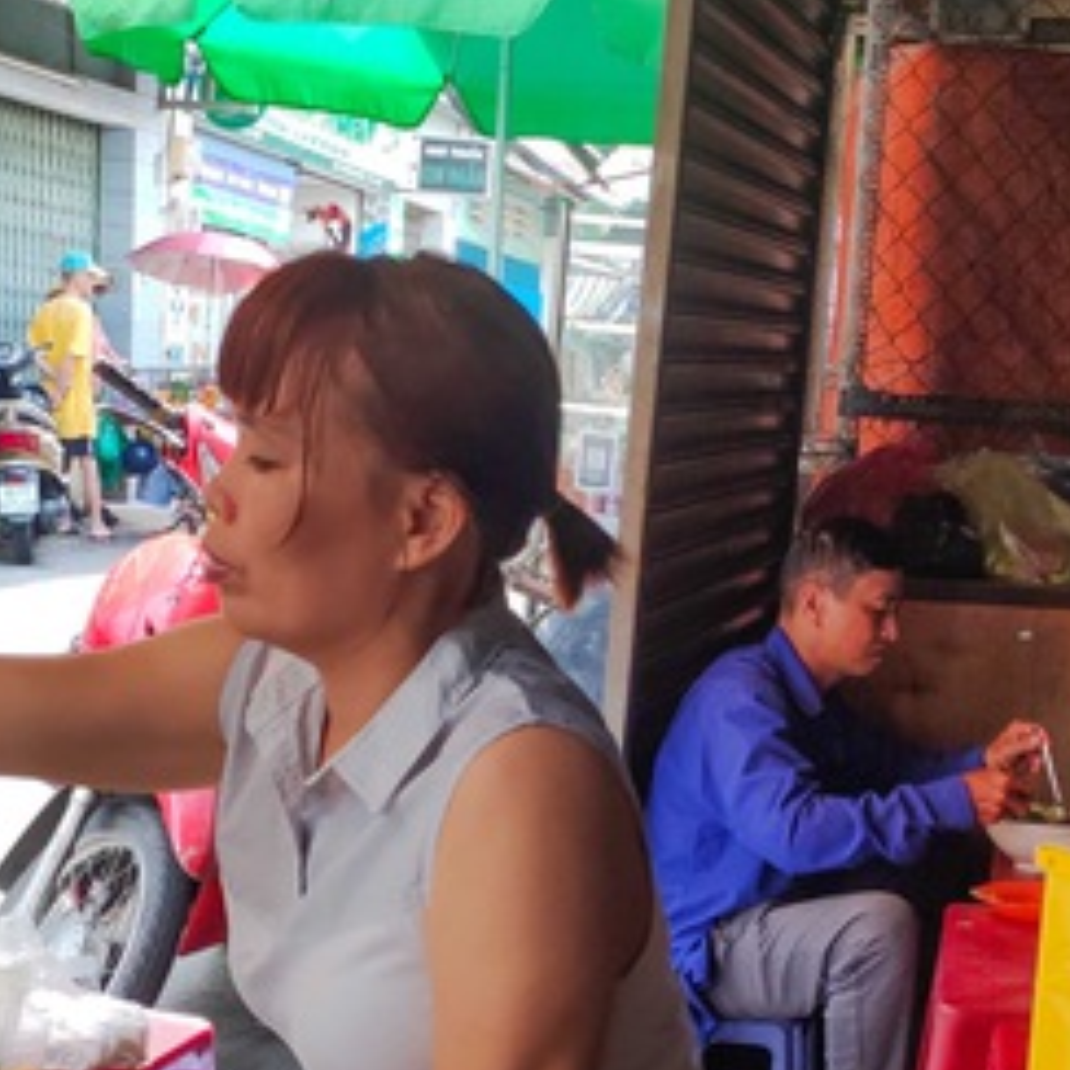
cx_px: 579
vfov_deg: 35.8
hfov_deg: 37.5
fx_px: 1574
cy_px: 912
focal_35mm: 45
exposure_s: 1/50
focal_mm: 4.74
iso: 72
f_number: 1.79
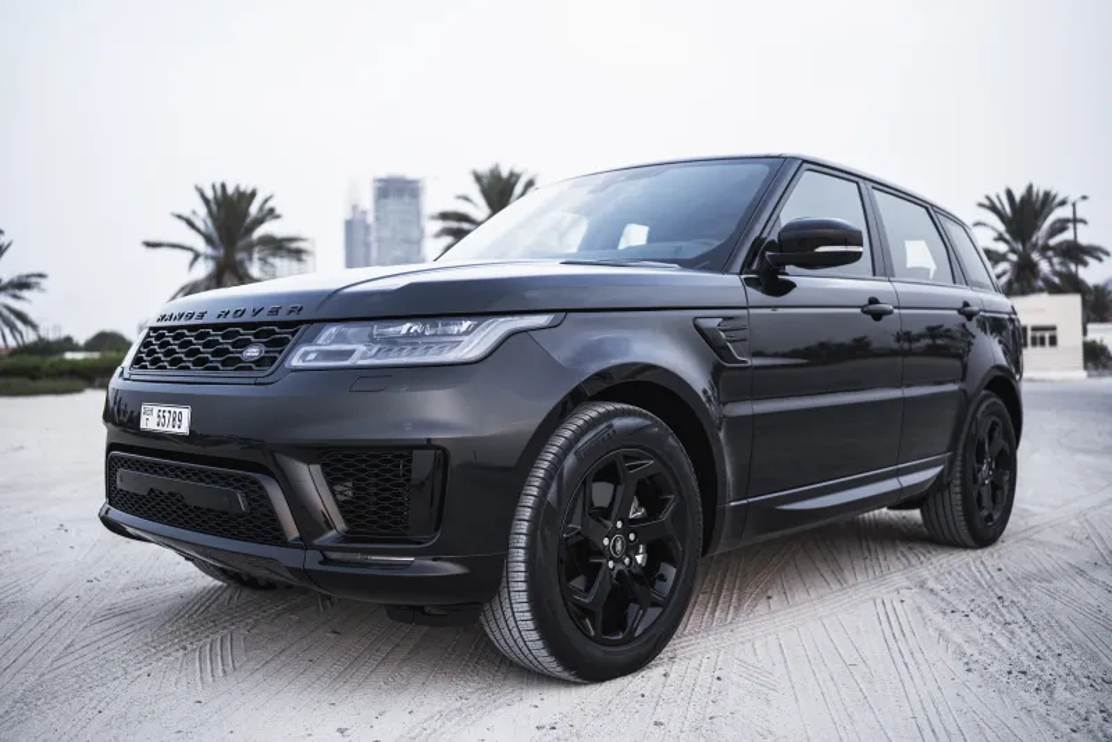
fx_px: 1081
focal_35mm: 35
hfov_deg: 54.4
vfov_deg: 37.9
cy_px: 371
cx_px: 556
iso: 125
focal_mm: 35
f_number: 1.4
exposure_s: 1/400
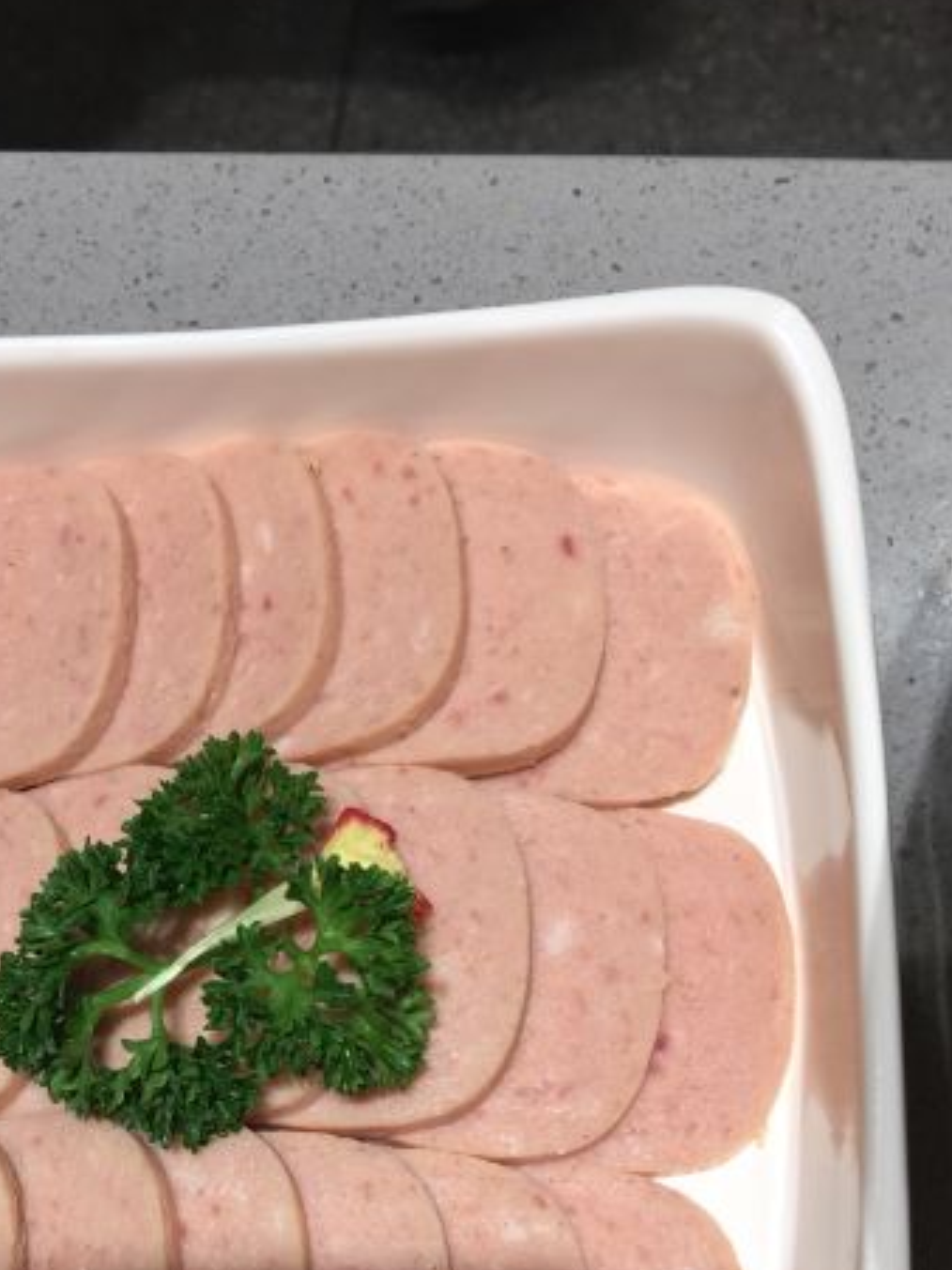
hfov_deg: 31.7
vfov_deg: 40.9
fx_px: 1651
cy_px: 946
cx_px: 252
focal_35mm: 45
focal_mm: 4.15
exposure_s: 1/33
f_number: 2.2
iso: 32
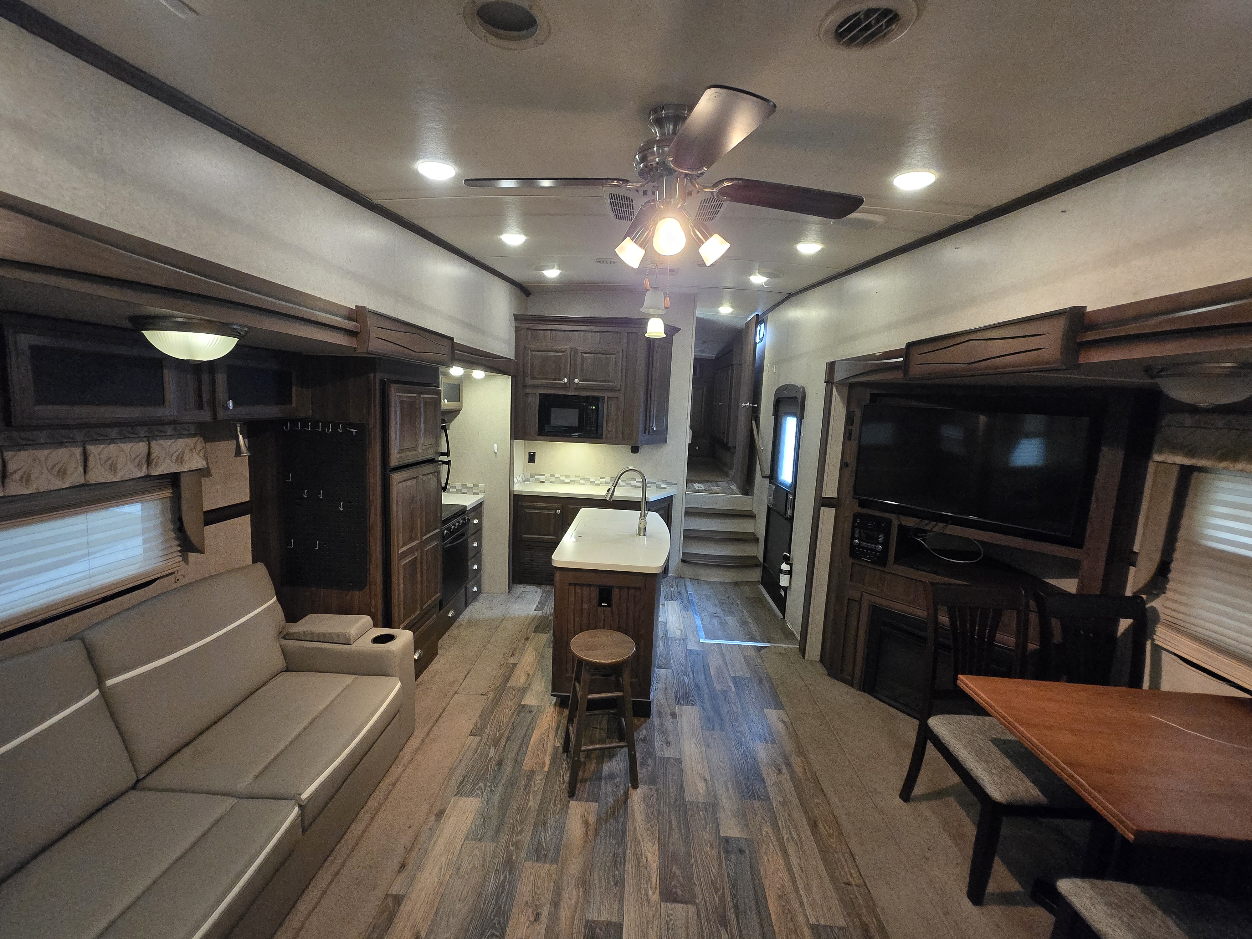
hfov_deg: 106.2
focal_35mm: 13
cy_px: 470
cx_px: 626
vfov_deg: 89.9
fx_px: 470
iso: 800
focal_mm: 1.7
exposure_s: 1/60
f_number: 2.2
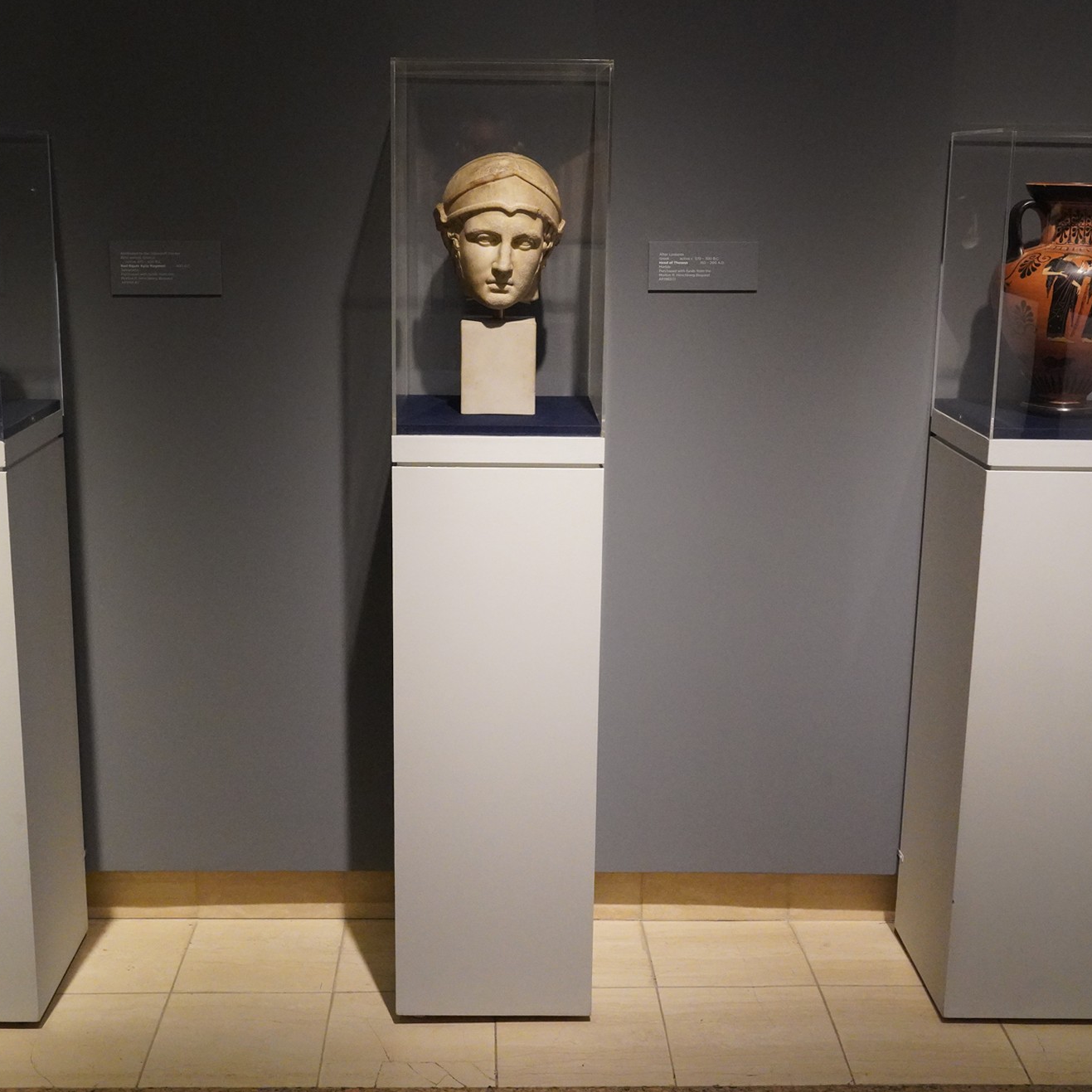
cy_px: 546
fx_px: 1428
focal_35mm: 40
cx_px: 498
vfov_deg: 41.9
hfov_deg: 41.8
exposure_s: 1/80
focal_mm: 31
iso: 10000
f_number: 13
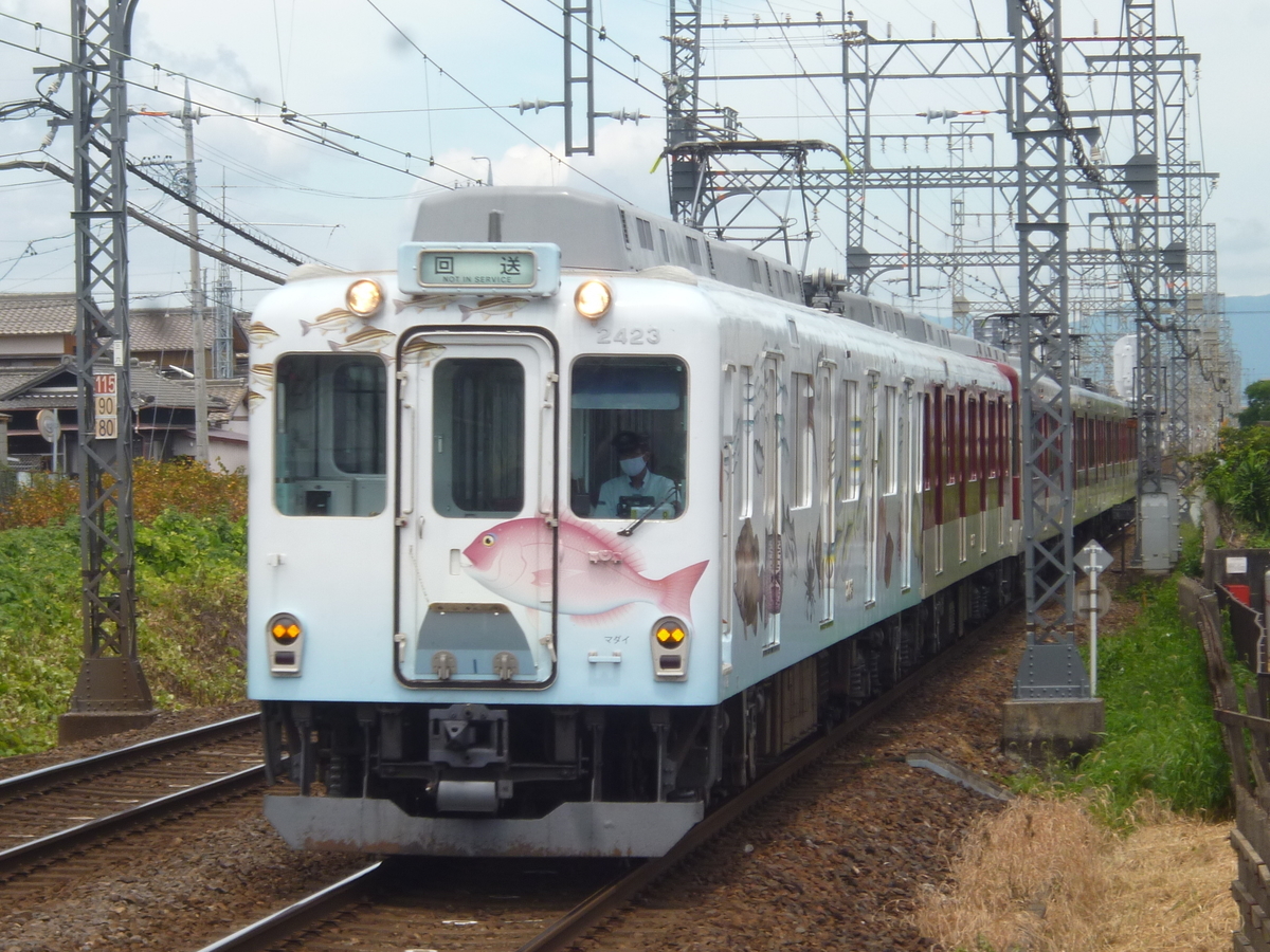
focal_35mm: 147
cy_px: 476
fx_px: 5393
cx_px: 635
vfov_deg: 10.1
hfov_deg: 13.4
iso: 100
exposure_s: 1/160
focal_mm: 20
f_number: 6.5
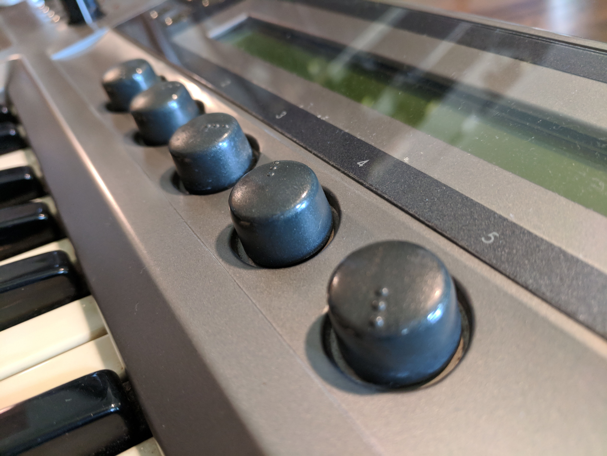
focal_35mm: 26
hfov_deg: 67.3
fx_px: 456
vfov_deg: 53.1
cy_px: 228
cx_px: 304
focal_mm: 4.67
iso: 632
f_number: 2
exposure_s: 1/30
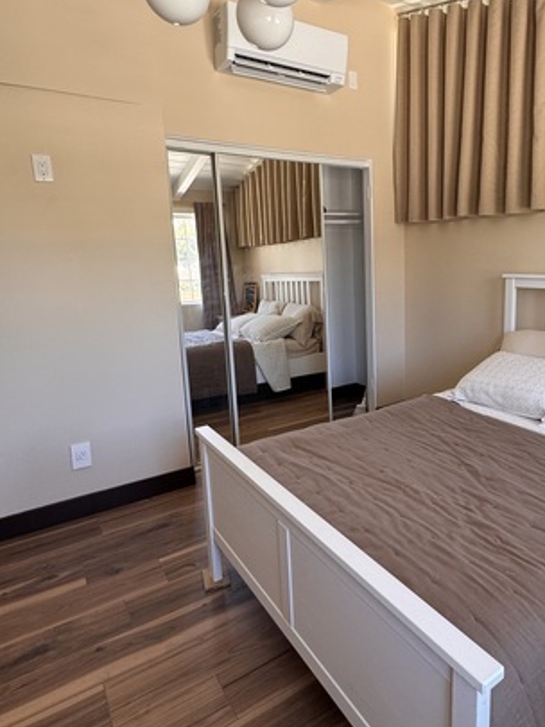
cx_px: 360
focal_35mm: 23
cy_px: 334
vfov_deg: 73.8
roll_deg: +1.8
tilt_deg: -8.4
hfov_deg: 57.6
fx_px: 483
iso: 125
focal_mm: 2.22
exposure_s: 1/99
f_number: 2.2
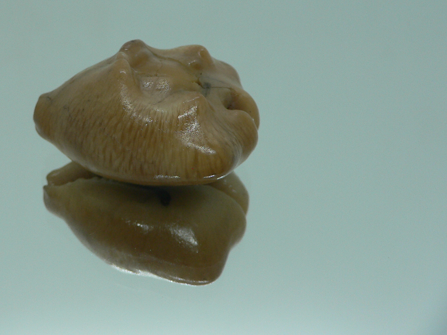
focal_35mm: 46
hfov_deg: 40.9
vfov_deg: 31.4
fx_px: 594
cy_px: 125
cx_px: 160
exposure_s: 1/60
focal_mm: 4.6
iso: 80
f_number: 2.8
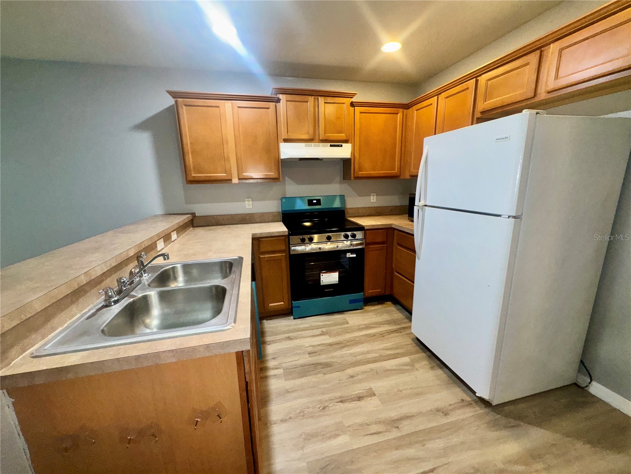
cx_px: 316
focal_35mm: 14
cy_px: 237
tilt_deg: -13.6
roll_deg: +1.2
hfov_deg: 102.1
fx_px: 255
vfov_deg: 85.7
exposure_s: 1/60
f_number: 2.2
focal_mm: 2.22
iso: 100
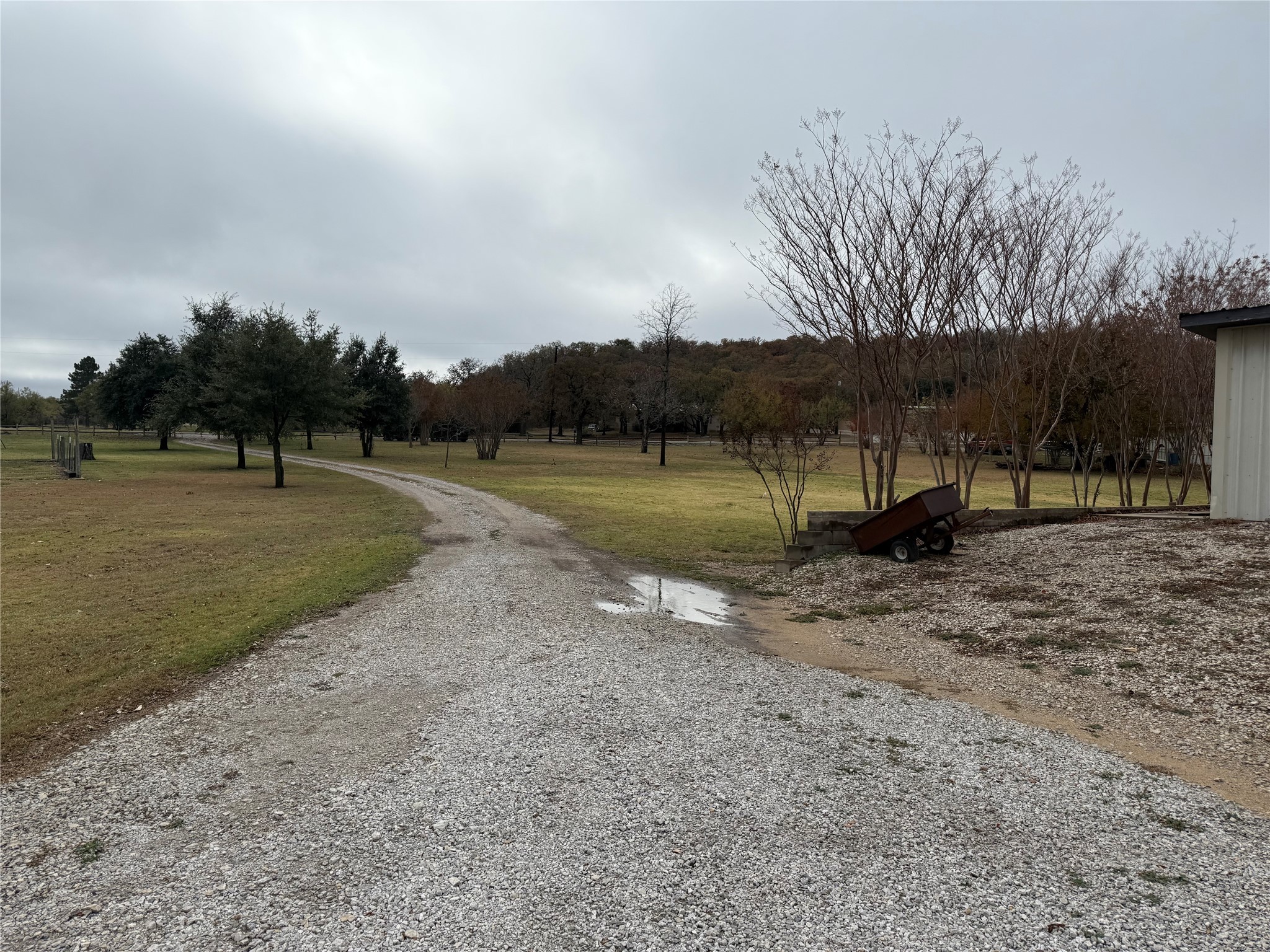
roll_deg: -2.1
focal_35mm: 24
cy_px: 476
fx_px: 881
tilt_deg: +0.2
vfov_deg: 56.8
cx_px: 635
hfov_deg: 71.6
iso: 80
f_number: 1.78
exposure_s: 1/6711
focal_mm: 6.76
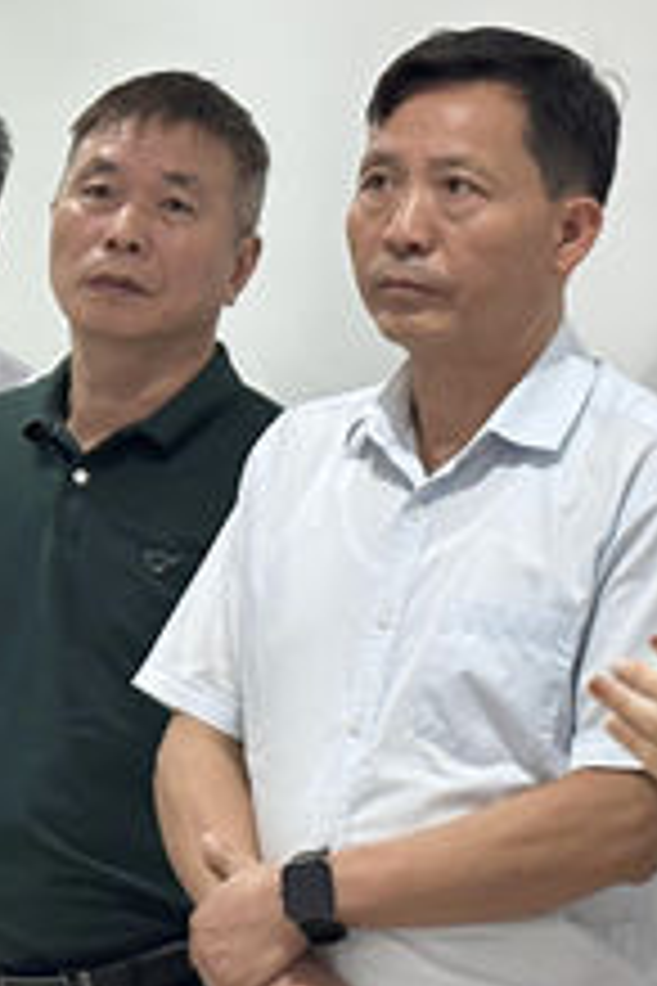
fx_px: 4243
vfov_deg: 13.2
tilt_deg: -2.0
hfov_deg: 8.8
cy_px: 486
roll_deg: +0.7
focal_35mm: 155
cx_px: -108
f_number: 1.78
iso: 200
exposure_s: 1/50
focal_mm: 6.86
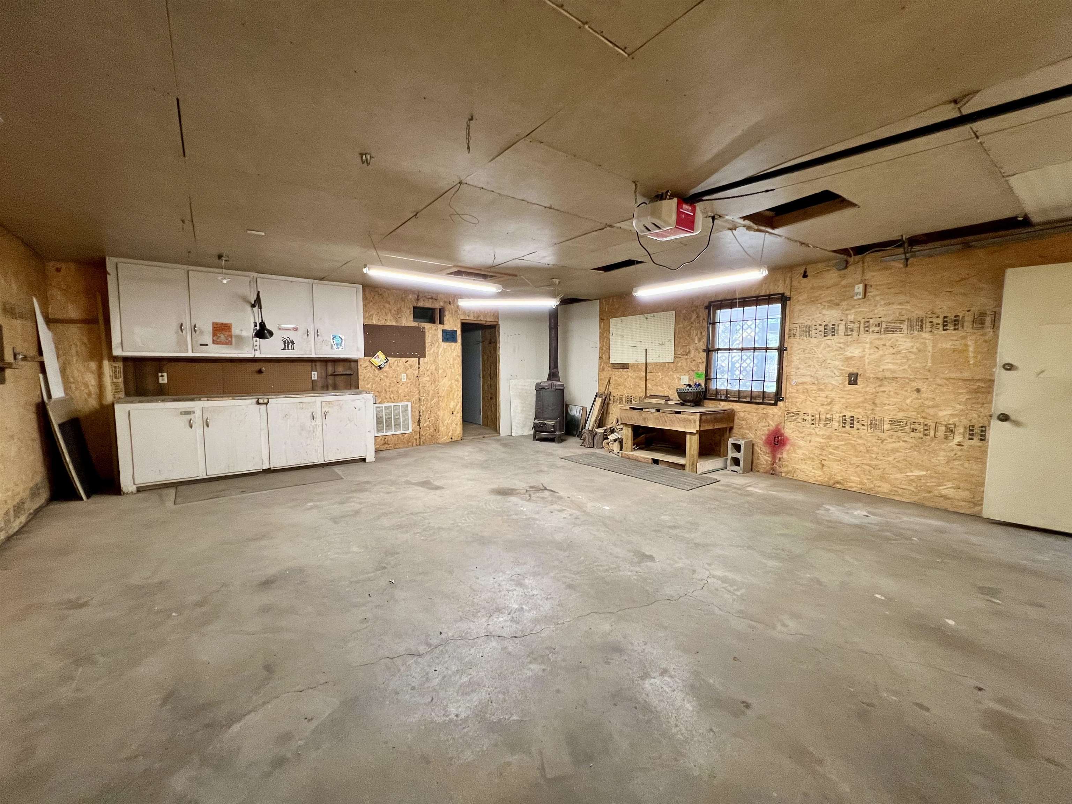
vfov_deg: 89.9
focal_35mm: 13
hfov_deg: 106.2
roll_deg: +0.7
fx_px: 403
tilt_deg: -4.3
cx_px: 536
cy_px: 402
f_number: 1.8
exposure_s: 1/60
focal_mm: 1.57
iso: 250
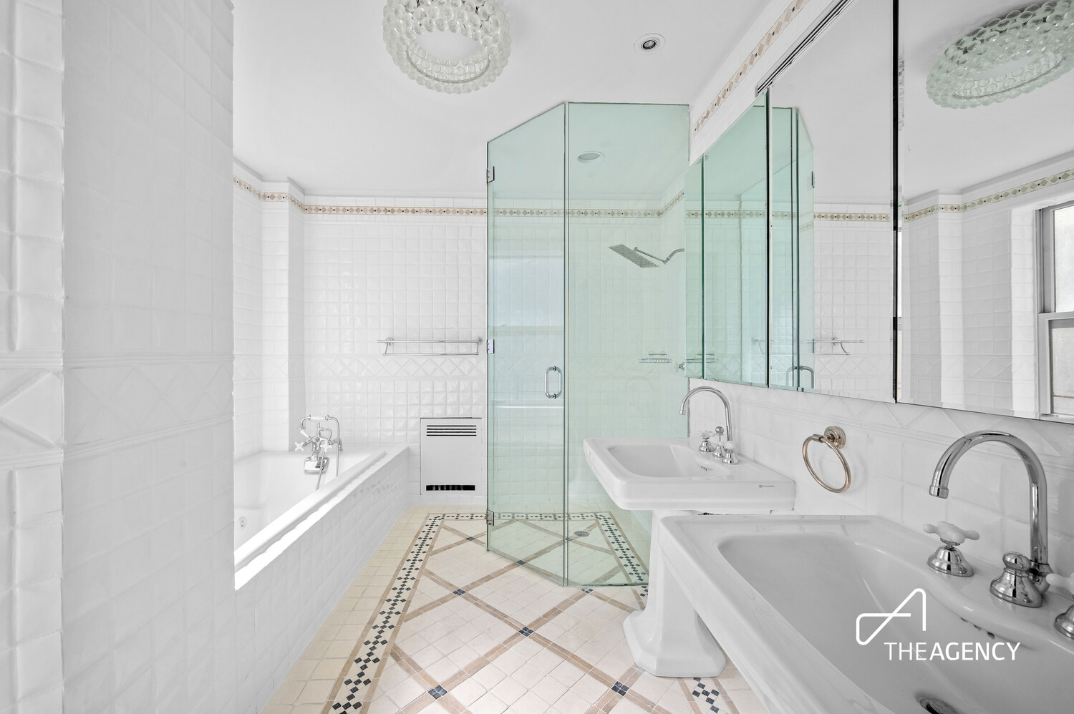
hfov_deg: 104.3
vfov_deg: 81.1
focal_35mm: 14
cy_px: 357
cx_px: 537
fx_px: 417
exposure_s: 1/40
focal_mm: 14
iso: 500
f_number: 11
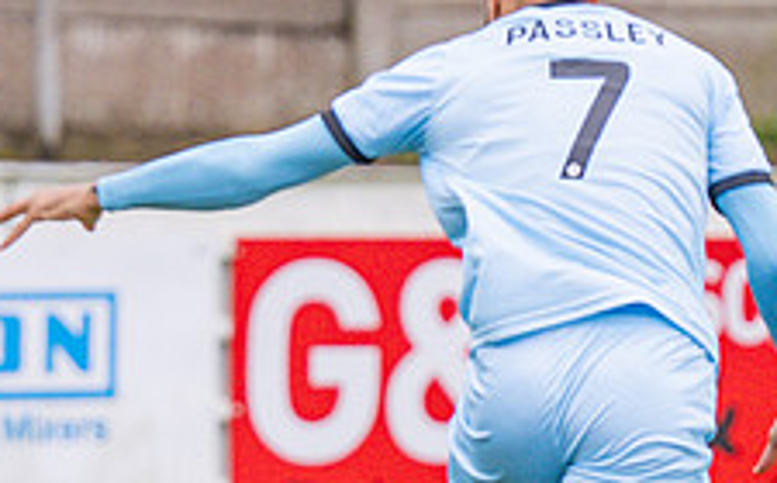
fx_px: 18188
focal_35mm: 860
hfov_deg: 2.4
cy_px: 467
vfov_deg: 1.5
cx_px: 411
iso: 400
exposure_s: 1/1250
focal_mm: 160
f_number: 2.8
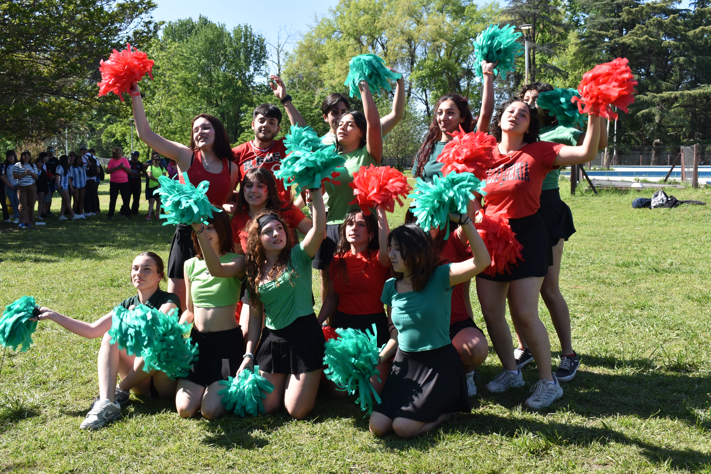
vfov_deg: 33.0
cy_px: 237
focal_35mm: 40
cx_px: 356
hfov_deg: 47.9
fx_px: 800
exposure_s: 1/250
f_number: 8
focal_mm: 27
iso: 180
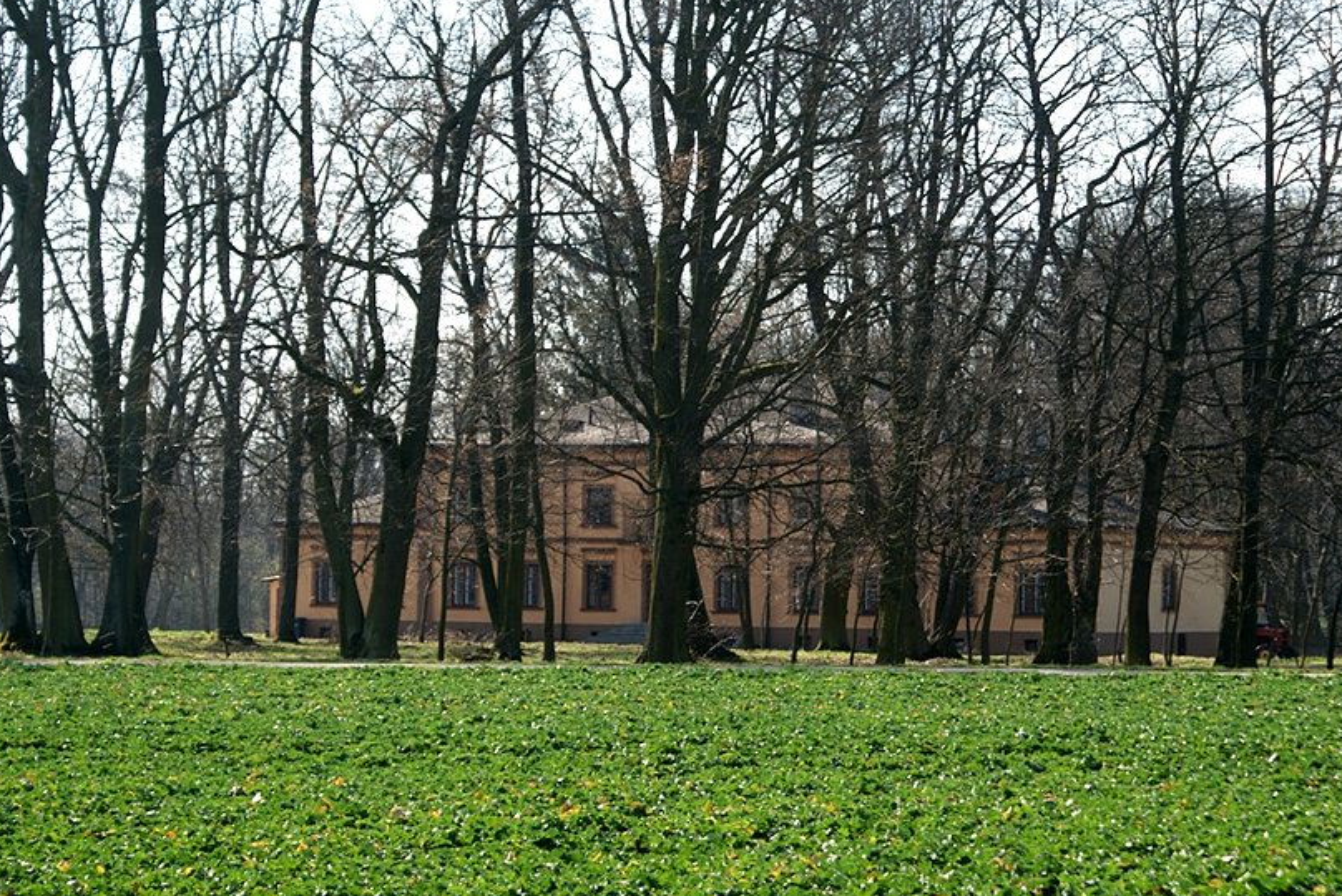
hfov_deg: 17.5
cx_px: 671
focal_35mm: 117
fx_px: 4364
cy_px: 425
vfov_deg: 11.7
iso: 100
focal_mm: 70
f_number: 6.3
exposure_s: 1/160
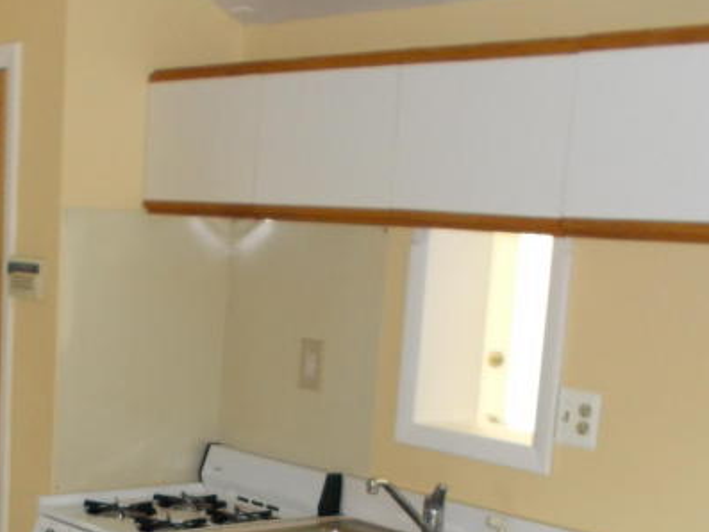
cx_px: 154
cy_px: 466
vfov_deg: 21.5
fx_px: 1373
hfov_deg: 28.4
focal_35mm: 67
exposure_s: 1/25
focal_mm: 4.6
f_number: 3.2
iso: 200
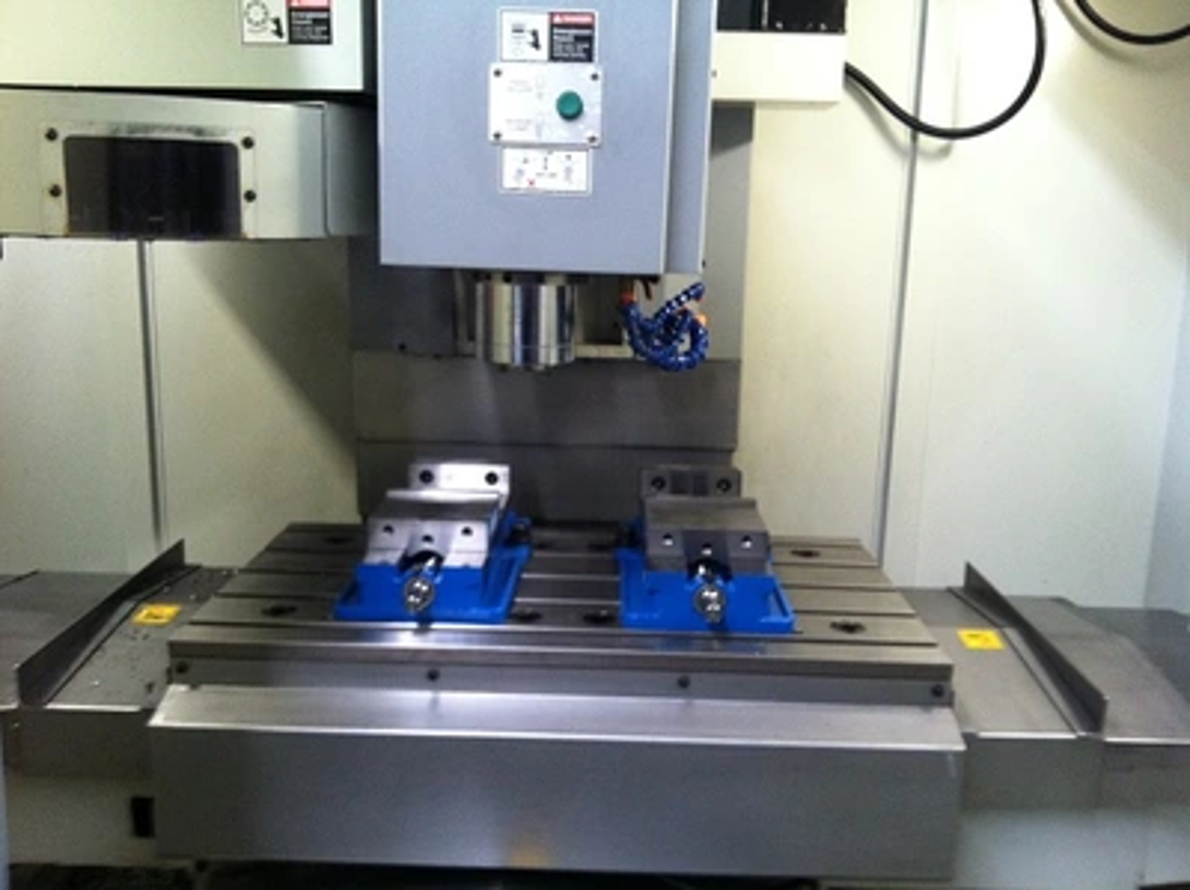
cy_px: 445
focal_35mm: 35
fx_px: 1202
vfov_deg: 40.6
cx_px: 595
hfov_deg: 52.7
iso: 200
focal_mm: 3.85
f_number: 2.8
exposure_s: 1/15
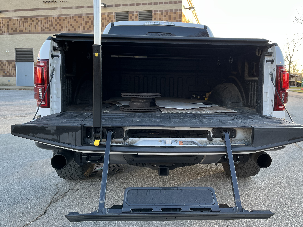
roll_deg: -0.5
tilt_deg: -4.7
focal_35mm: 30
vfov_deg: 46.7
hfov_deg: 59.9
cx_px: 163
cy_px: 101
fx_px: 263
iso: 40
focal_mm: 5.1
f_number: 1.6
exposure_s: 1/120
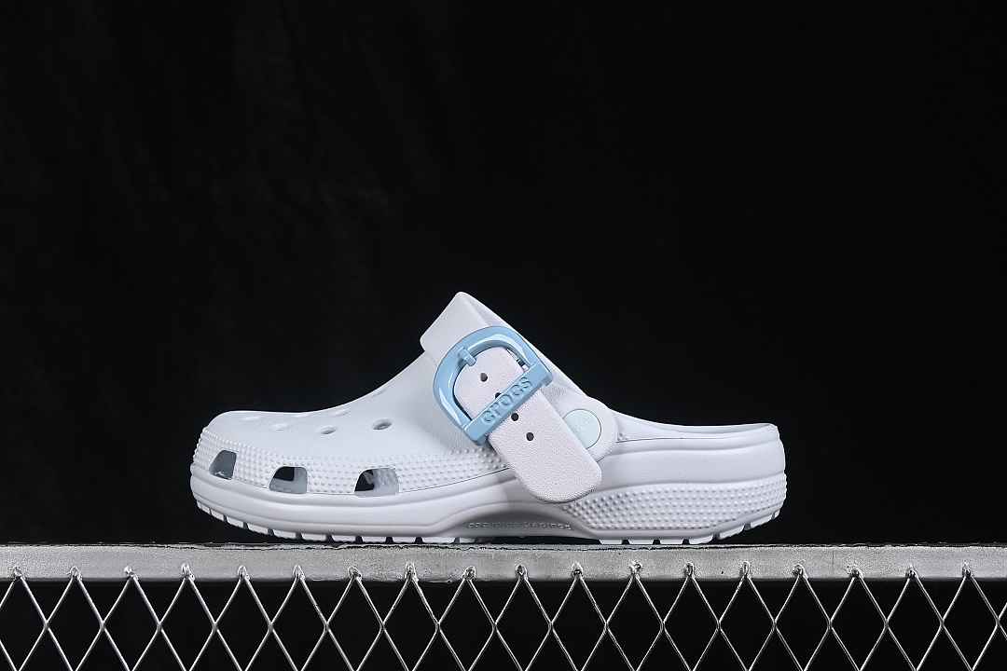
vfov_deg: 18.2
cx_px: 504
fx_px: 2098
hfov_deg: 27.0
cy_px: 336
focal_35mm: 75
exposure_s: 1/80
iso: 160
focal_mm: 50
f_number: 8
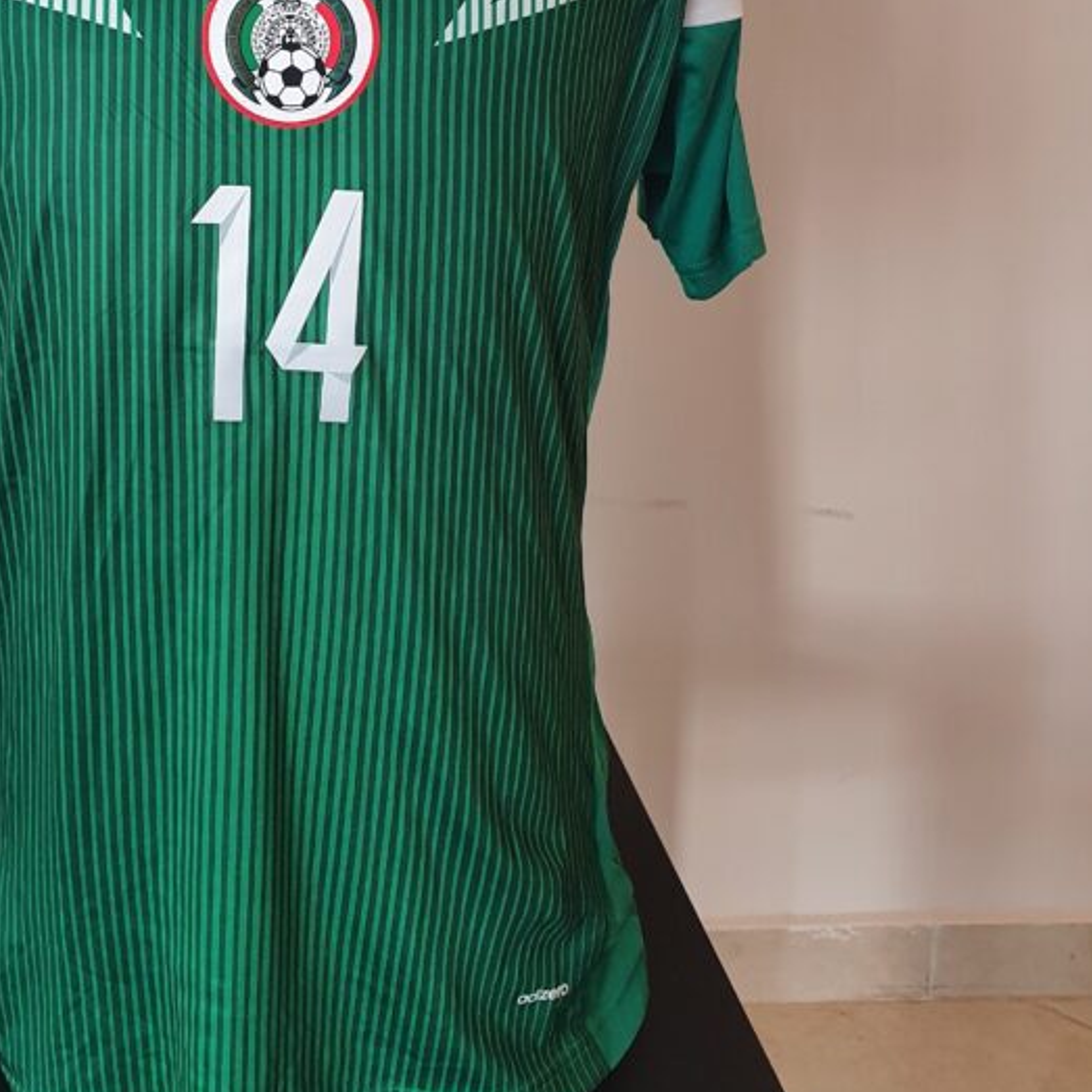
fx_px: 1606
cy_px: 213
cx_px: 319
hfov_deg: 36.9
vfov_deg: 36.2
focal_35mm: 45
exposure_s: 1/50
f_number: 2.4
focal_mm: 4.32
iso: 160
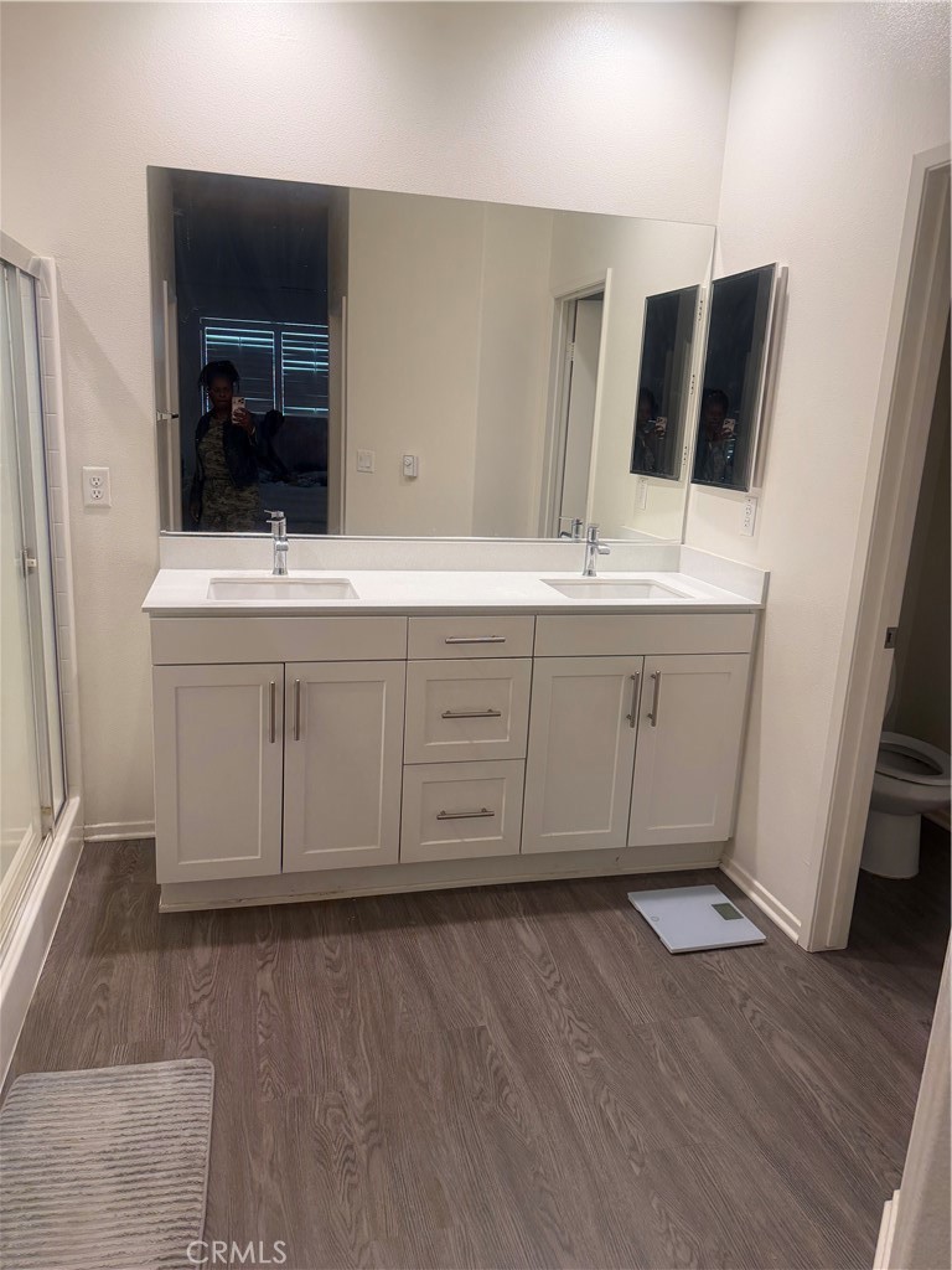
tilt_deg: -13.8
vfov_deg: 71.6
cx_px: 476
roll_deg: -2.8
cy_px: 635
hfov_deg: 56.8
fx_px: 880
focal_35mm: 24
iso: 200
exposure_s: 1/120
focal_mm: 6.76
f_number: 1.78
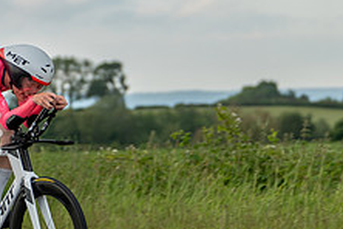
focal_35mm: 353
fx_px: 3363
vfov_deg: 3.9
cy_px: 129
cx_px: -37
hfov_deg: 5.8
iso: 250
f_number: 3.2
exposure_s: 1/500
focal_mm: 104
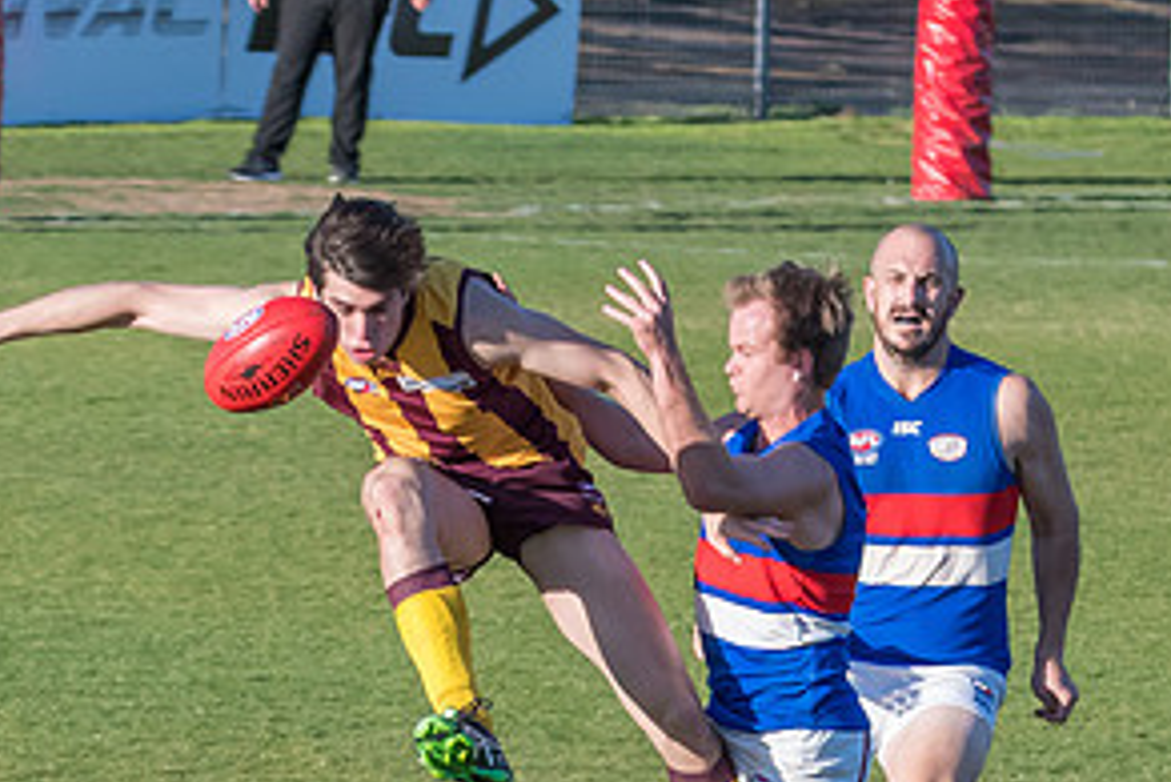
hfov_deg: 2.7
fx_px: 24700
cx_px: 1245
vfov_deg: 1.8
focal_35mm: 759
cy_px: 987
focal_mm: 160
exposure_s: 1/1600
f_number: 8
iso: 800
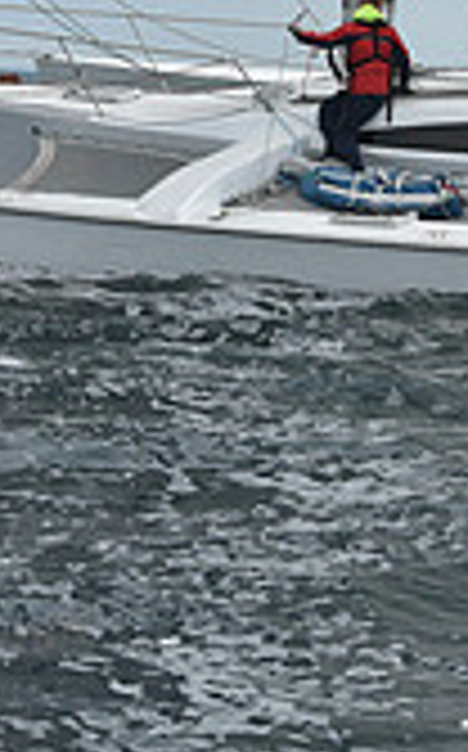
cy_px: -65
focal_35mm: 248
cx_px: 324
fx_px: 5074
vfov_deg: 8.4
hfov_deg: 5.3
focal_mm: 70
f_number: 10
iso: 250
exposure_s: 1/800
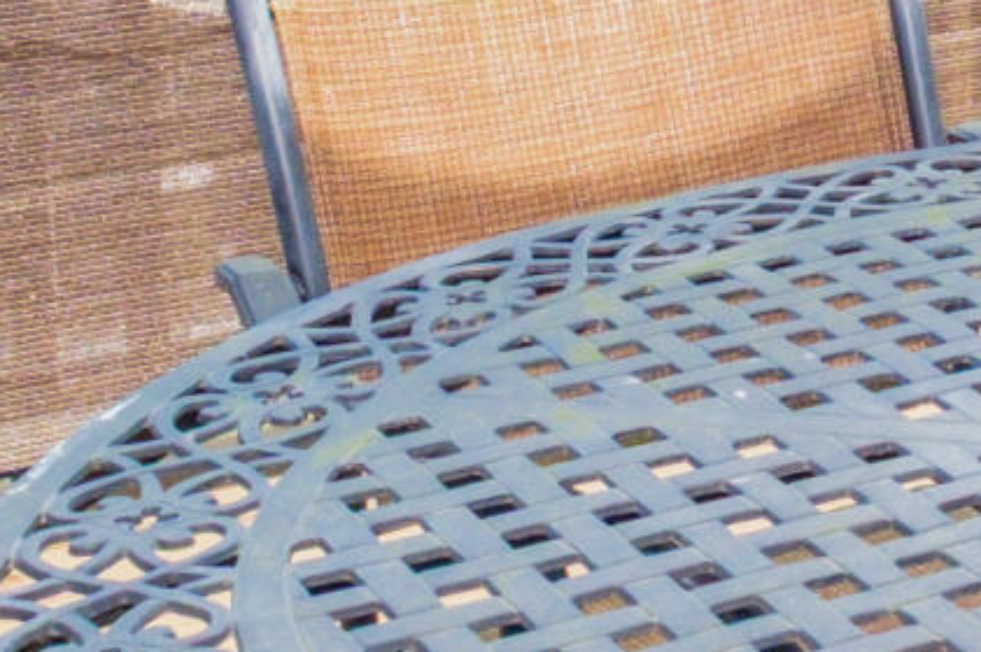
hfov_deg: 17.9
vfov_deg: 12.3
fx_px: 2913
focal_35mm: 107
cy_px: -263
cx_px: 1254
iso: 200
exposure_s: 1/250
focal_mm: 10
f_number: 8
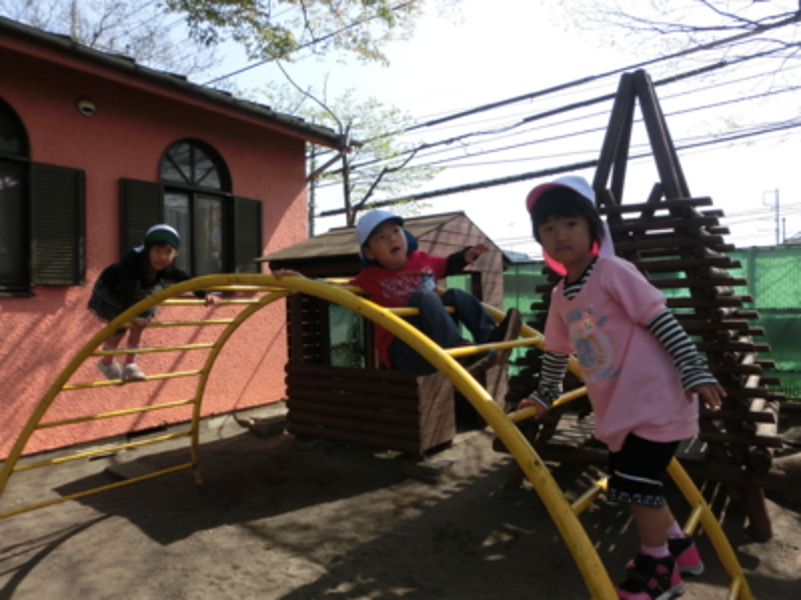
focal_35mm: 24
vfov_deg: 56.8
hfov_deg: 71.6
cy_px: 300
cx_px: 400
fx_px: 555
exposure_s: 1/800
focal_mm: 4.24
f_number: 3
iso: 80
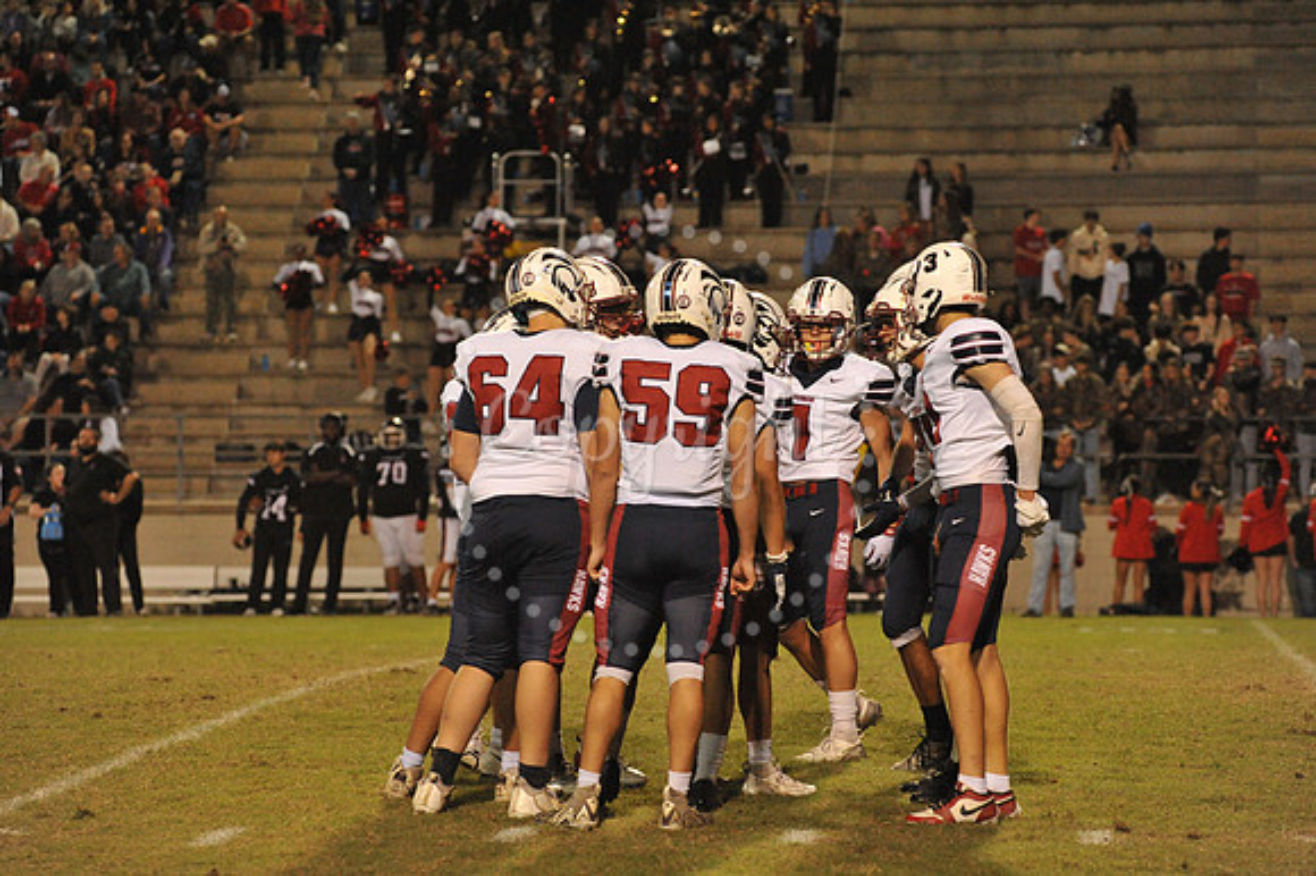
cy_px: 438
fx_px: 5663
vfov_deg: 8.8
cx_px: 658
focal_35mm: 155
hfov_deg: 13.3
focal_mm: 155
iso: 6400
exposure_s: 1/320
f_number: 5
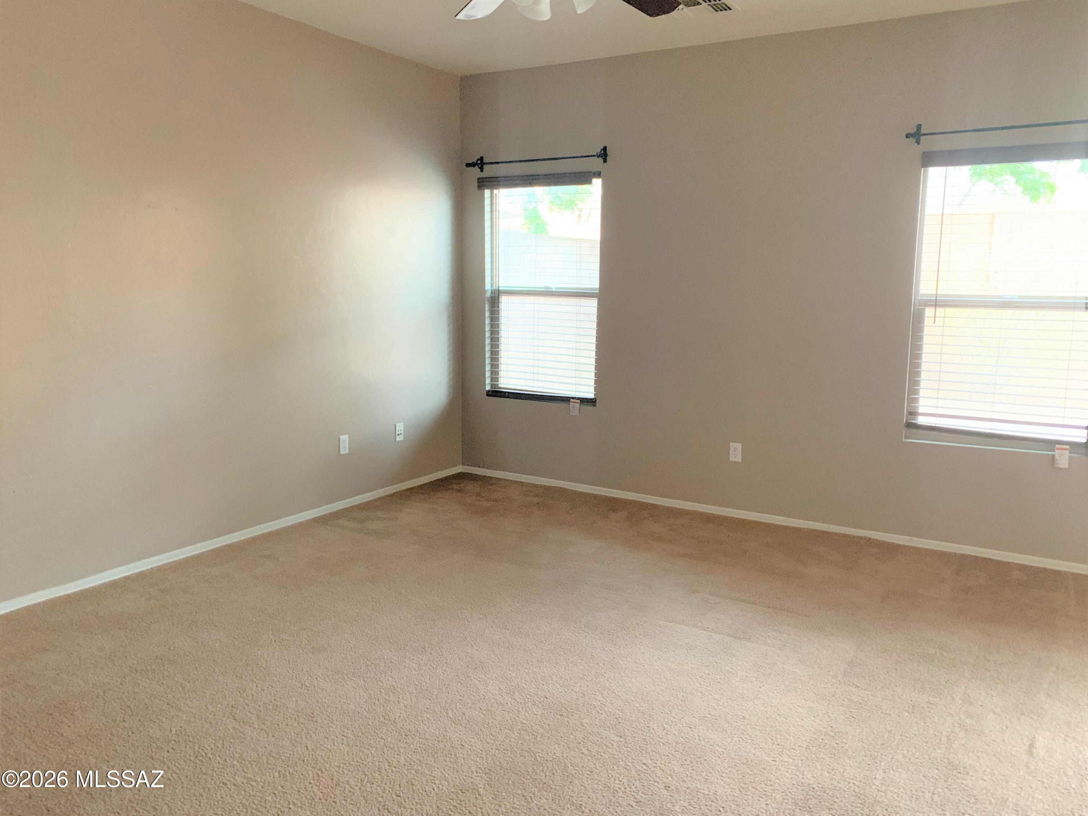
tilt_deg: -7.4
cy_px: 408
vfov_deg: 53.1
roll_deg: -0.6
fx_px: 817
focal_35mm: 26
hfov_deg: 67.3
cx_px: 544
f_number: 1.8
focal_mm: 4.25
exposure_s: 1/30
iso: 500
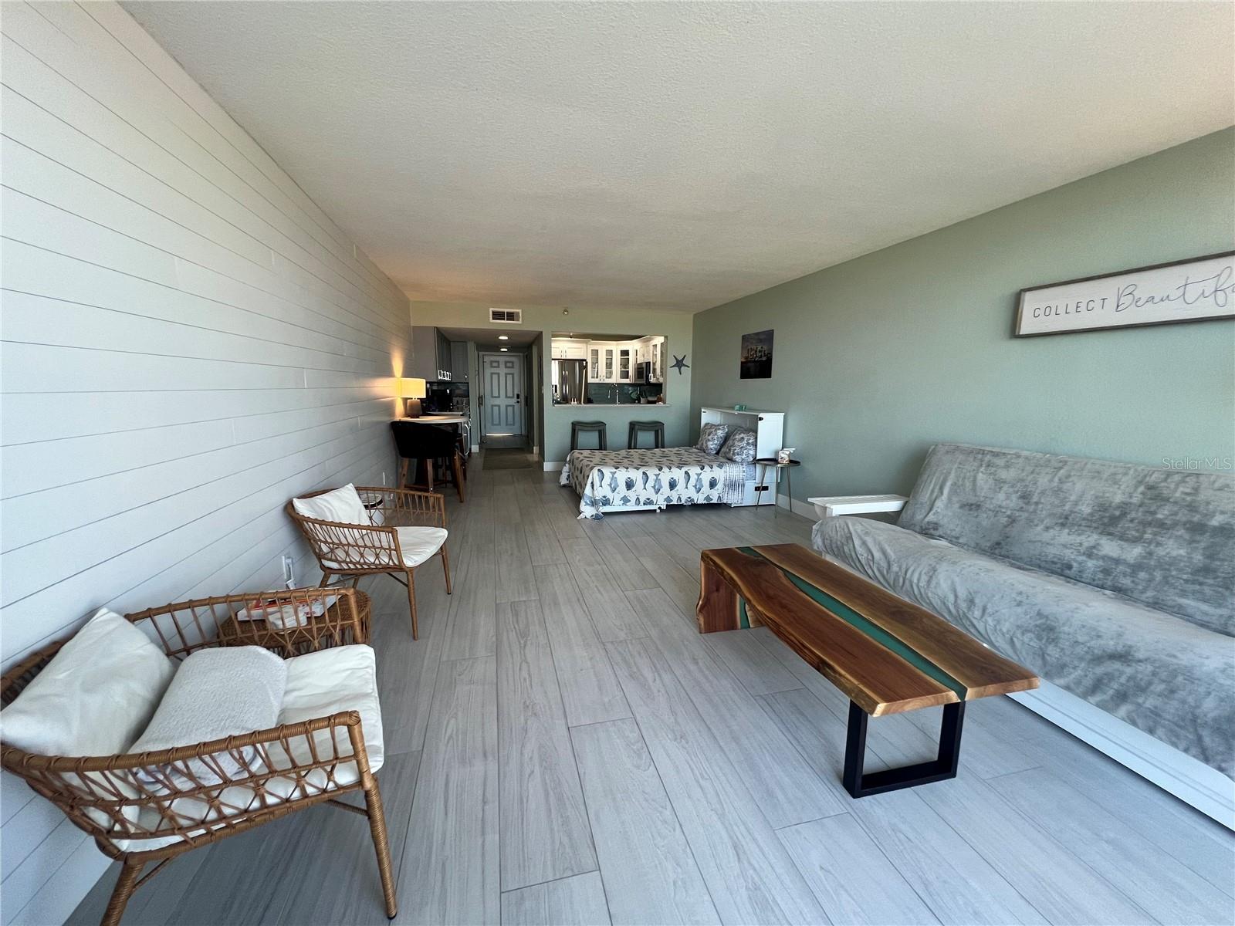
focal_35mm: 13
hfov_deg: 106.2
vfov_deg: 89.9
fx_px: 464
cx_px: 618
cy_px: 463
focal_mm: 1.57
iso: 100
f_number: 1.8
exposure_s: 1/120
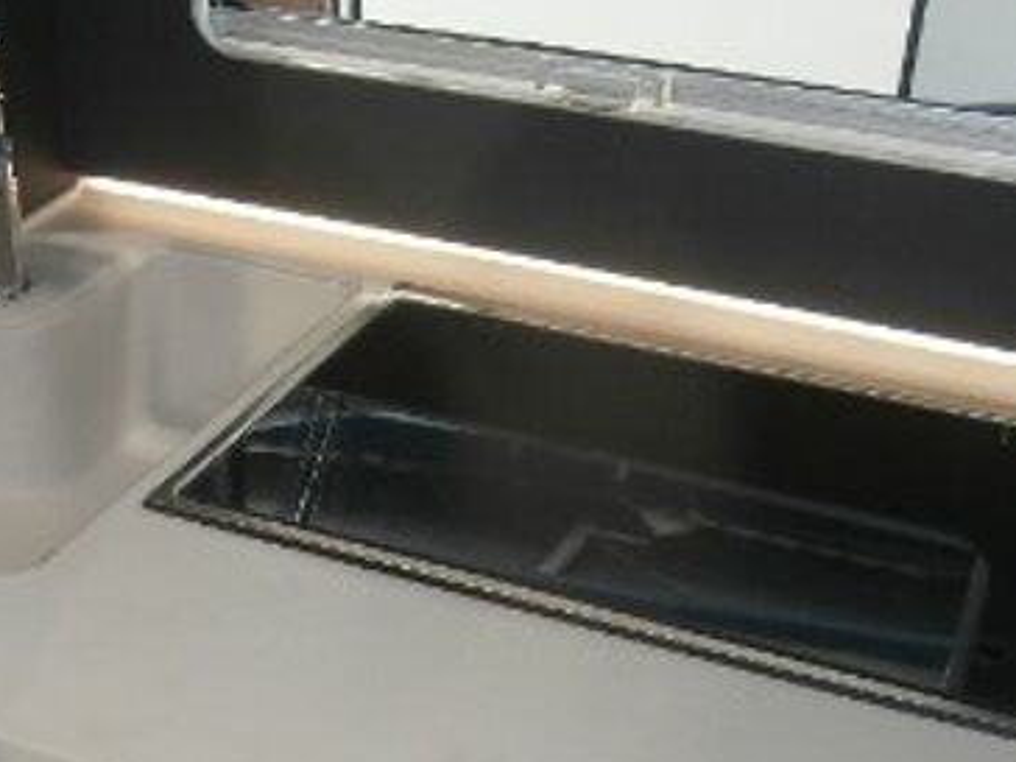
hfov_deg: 29.0
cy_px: 840
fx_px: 1937
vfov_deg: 21.1
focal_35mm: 66
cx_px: 265
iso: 200
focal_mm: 4.2
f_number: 3
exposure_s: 1/30
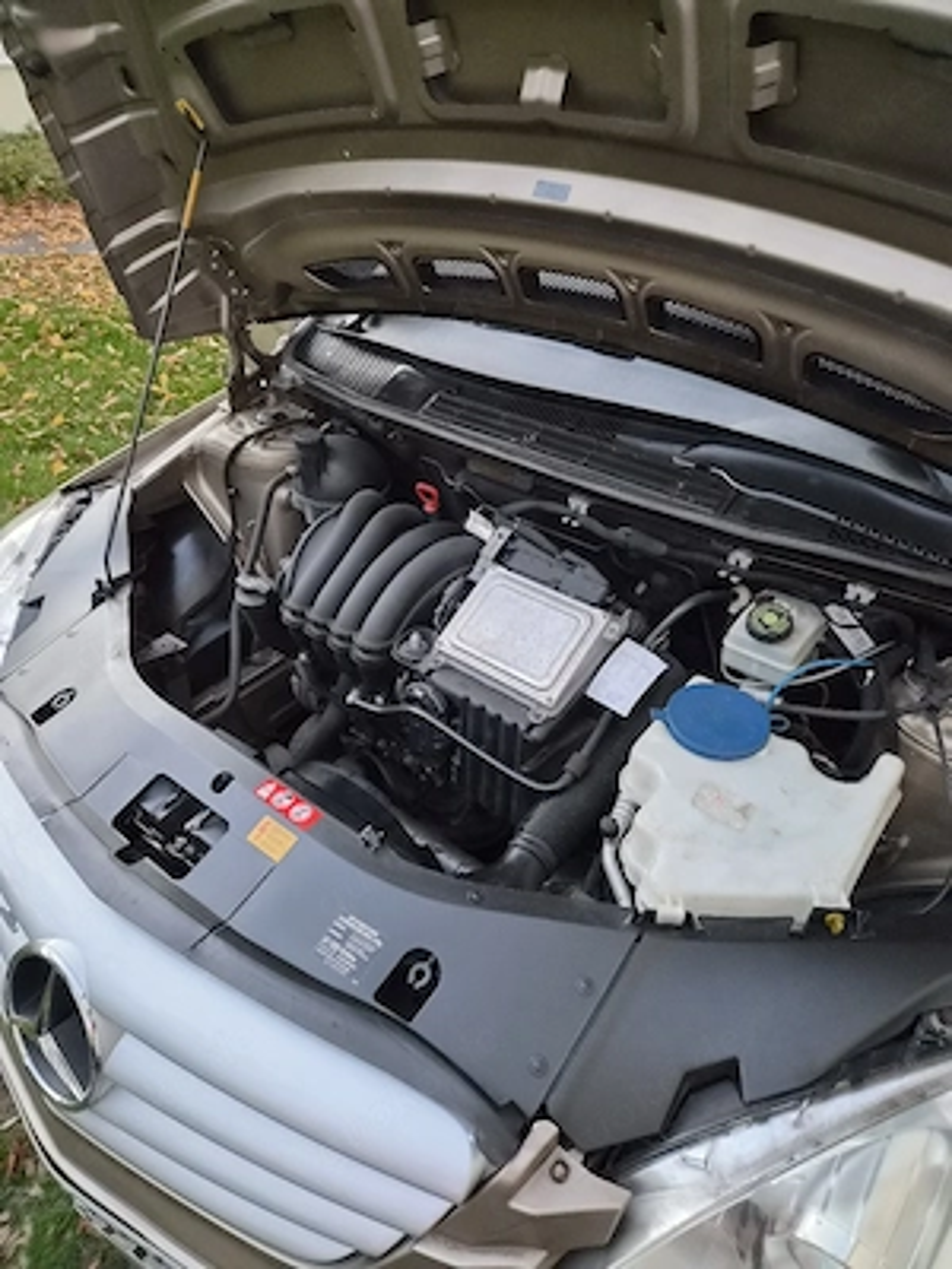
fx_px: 843
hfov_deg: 58.9
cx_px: 476
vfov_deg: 73.9
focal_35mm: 23
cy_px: 634
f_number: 1.8
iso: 1000
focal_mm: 5.4
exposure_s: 1/100
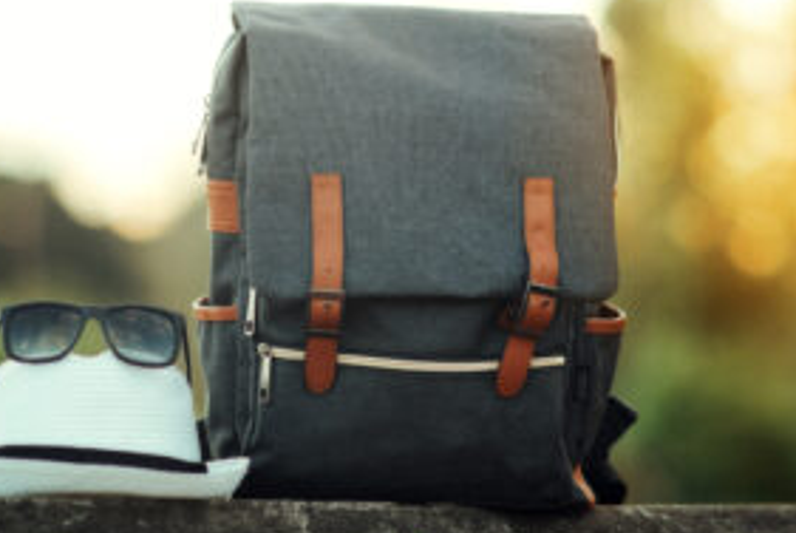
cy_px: 177
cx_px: 459
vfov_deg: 7.2
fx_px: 4250
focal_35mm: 192
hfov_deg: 10.7
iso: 200
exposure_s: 1/250
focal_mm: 135
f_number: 2.8
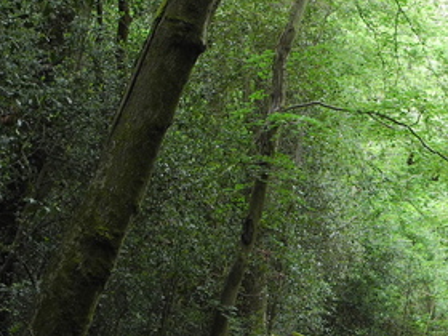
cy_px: 136
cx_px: 422
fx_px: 1294
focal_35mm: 100
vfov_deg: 14.8
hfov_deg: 19.2
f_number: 3.2
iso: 100
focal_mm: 7.4
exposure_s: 1/32.4
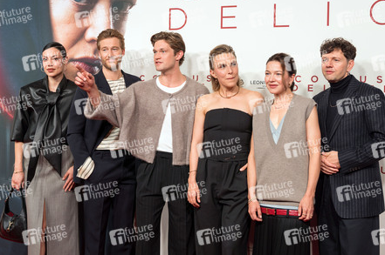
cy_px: 126
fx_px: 491
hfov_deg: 42.8
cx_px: 196
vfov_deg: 29.2
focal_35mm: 46
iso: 320
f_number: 3.2
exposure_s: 1/200
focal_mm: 45
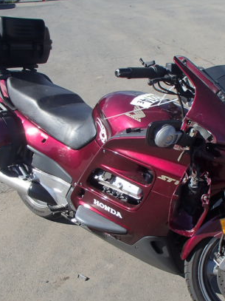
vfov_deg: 42.8
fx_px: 382
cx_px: 155
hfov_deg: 32.5
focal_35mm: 44
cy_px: 175
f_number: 3.9
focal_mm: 5
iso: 100
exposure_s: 1/640
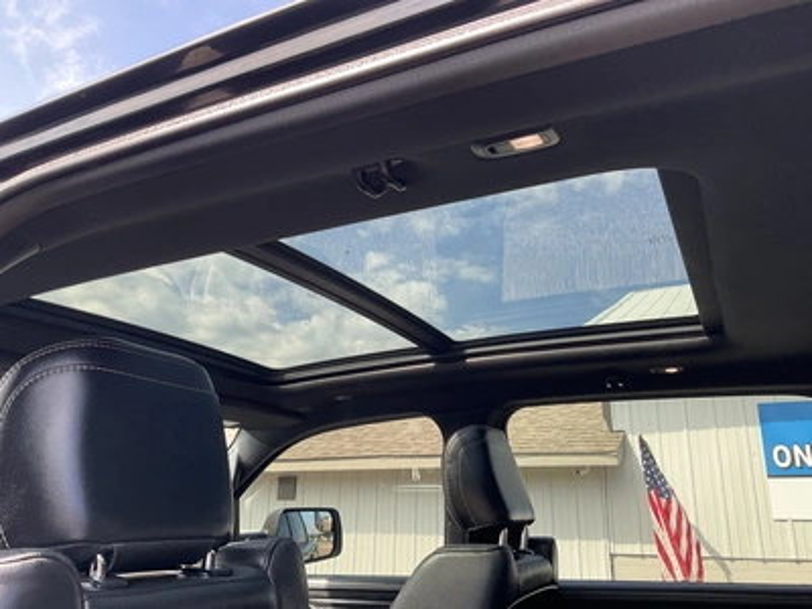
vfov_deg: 48.2
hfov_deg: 61.7
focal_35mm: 29
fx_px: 680
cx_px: 406
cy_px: 304
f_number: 1.8
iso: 20
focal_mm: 3
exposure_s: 1/186
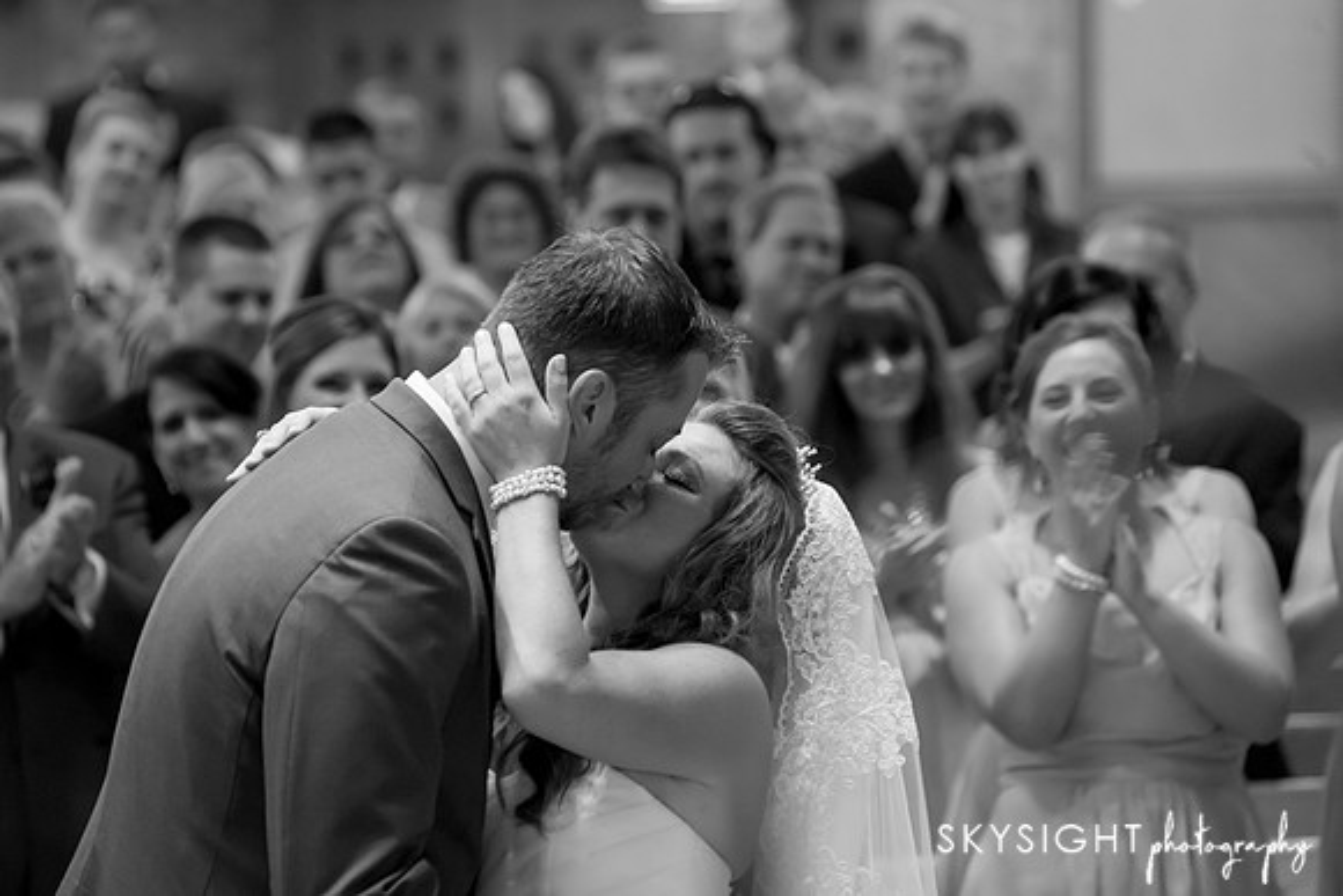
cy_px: 448
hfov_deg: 10.3
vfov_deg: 6.9
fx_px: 7463
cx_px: 672
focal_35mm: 200
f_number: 5.6
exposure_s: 1/100
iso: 3200
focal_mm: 200
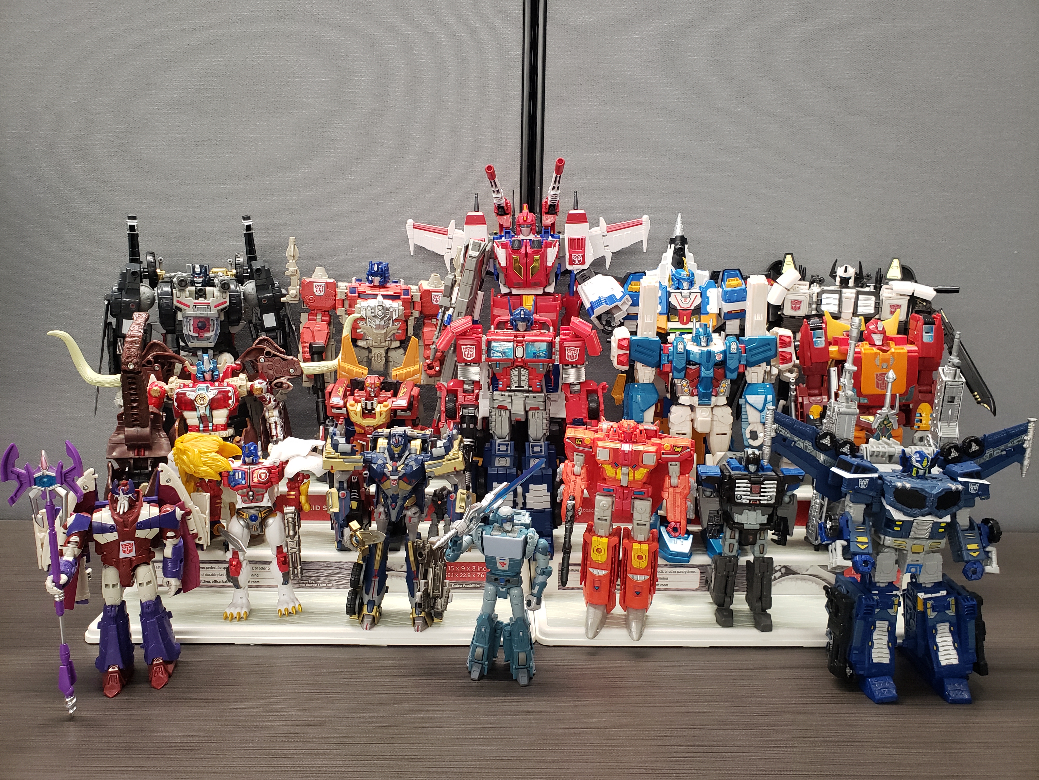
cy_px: 390
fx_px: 780
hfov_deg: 67.3
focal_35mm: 26
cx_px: 520
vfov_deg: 53.1
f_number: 2.4
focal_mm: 4.3
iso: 320
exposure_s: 1/30
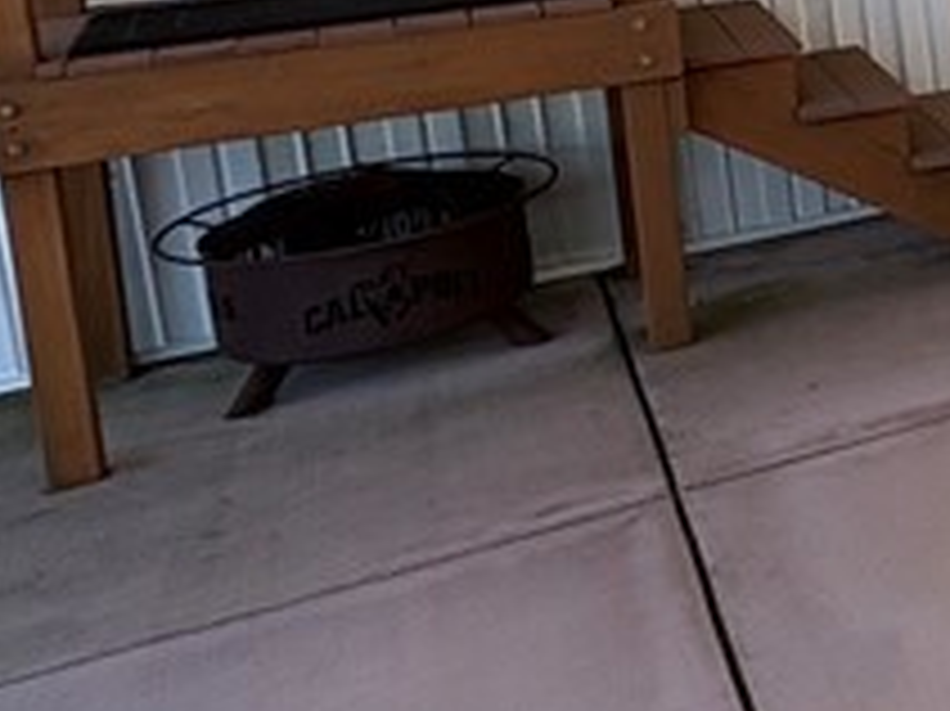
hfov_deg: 19.2
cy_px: -162
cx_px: 1832
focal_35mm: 68
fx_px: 1865
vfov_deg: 20.1
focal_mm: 2.22
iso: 64
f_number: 2.2
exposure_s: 1/525
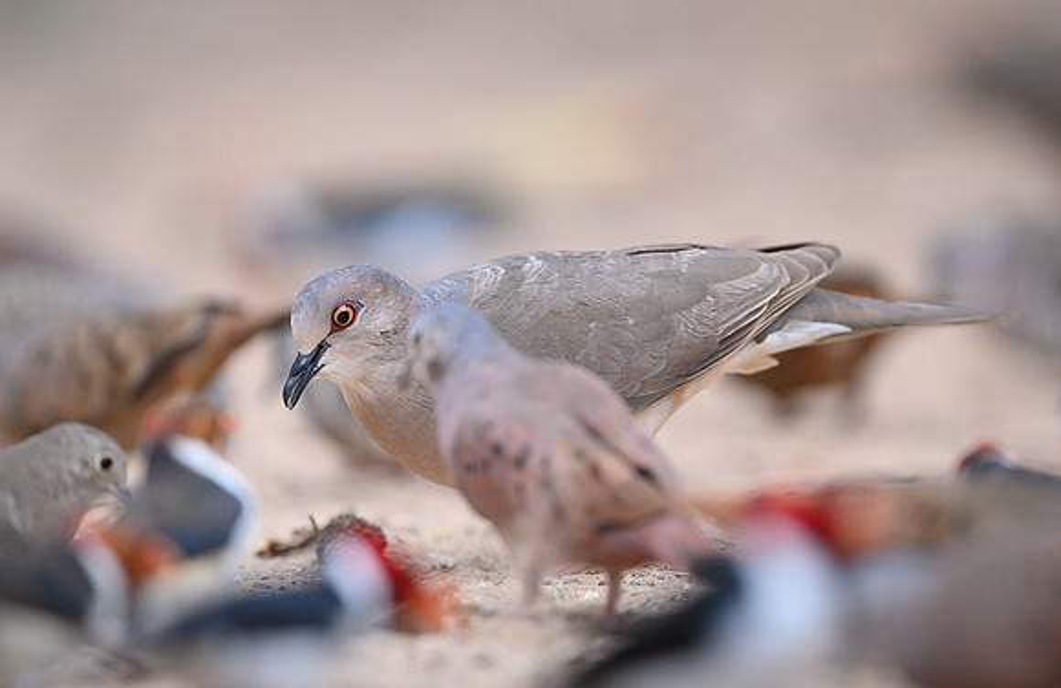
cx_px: 601
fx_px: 16700
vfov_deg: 2.4
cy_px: 366
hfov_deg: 3.6
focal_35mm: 571
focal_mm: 500
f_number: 4
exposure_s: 1/500
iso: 2500
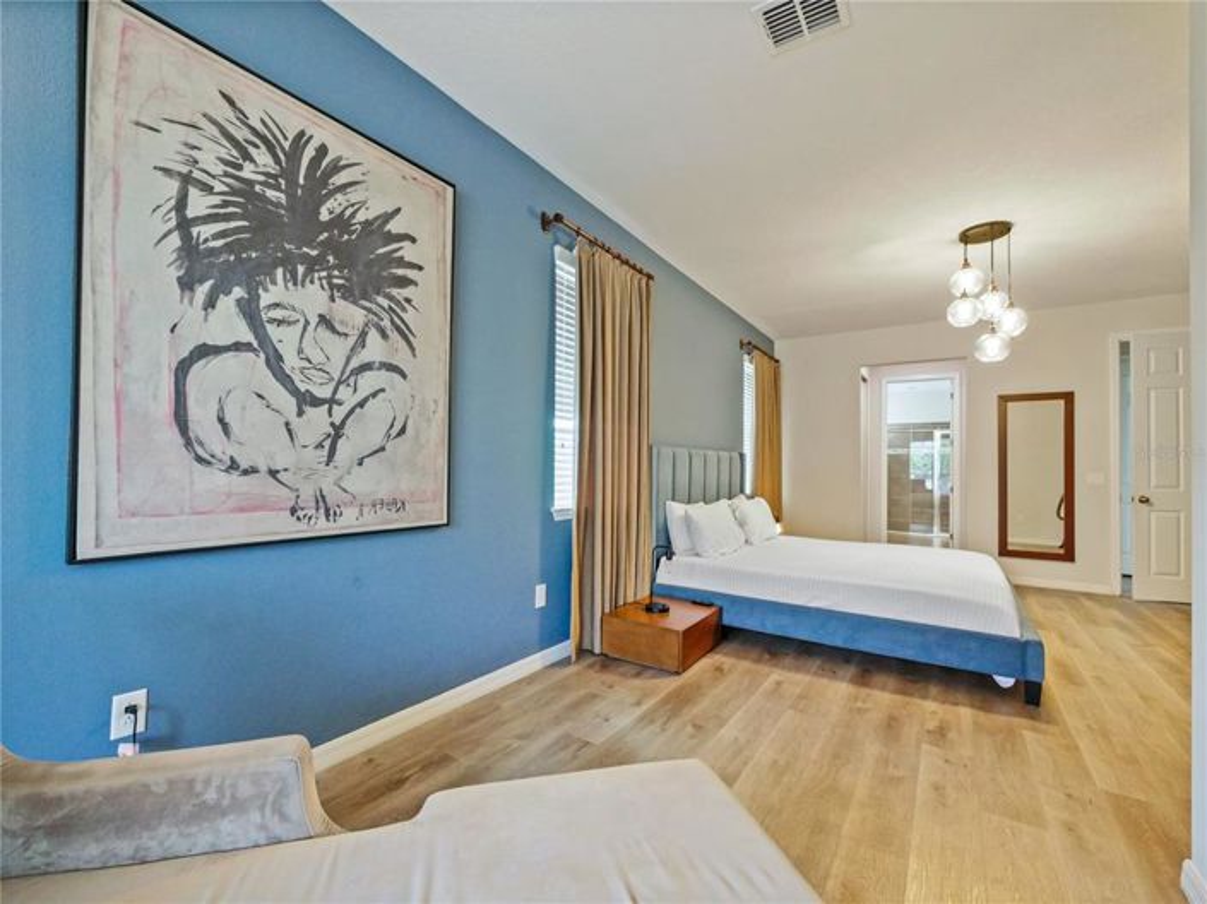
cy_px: 452
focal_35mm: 14
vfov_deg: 85.6
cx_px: 604
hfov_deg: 102.1
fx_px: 488
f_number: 4
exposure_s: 1/40
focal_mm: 7
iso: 3200
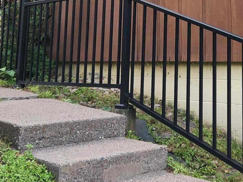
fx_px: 519
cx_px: 169
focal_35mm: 74
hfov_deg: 26.1
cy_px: 2
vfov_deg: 19.3
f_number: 1.8
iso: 50
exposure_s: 1/180
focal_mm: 5.4
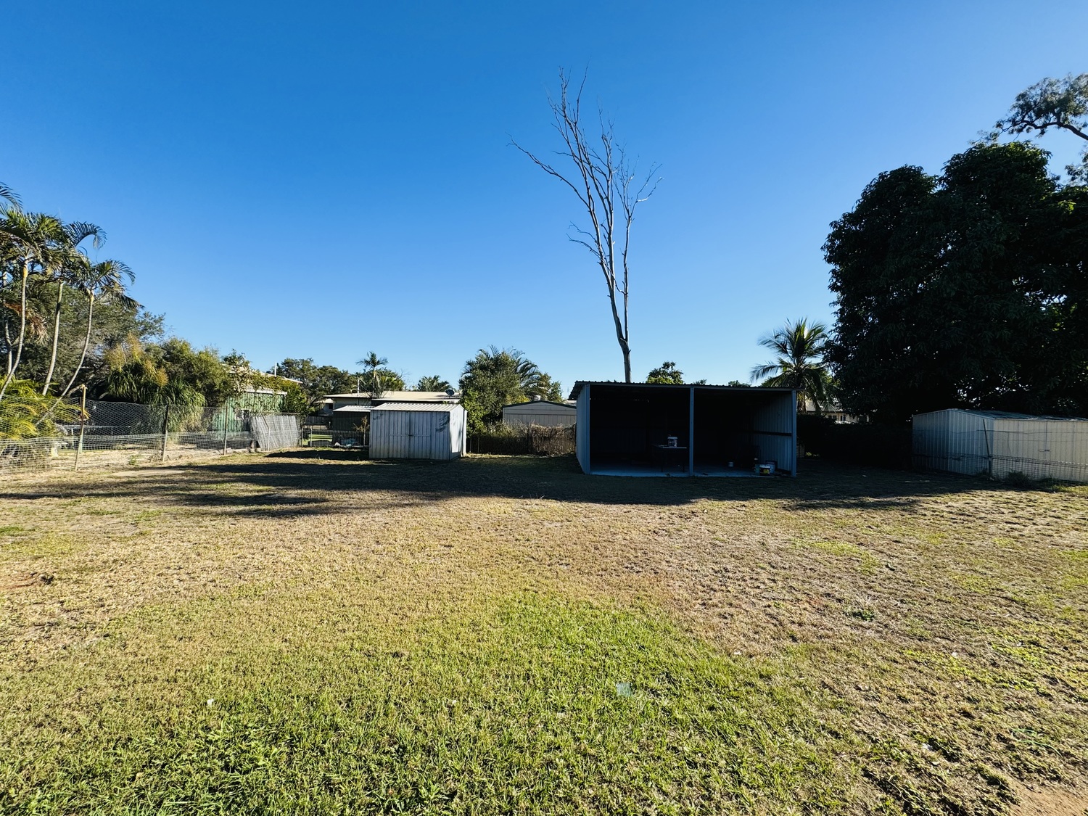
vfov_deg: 85.7
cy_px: 408
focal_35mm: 14
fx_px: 440
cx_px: 544
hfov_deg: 102.1
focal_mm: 2.22
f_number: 2.2
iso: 50
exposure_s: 1/1395
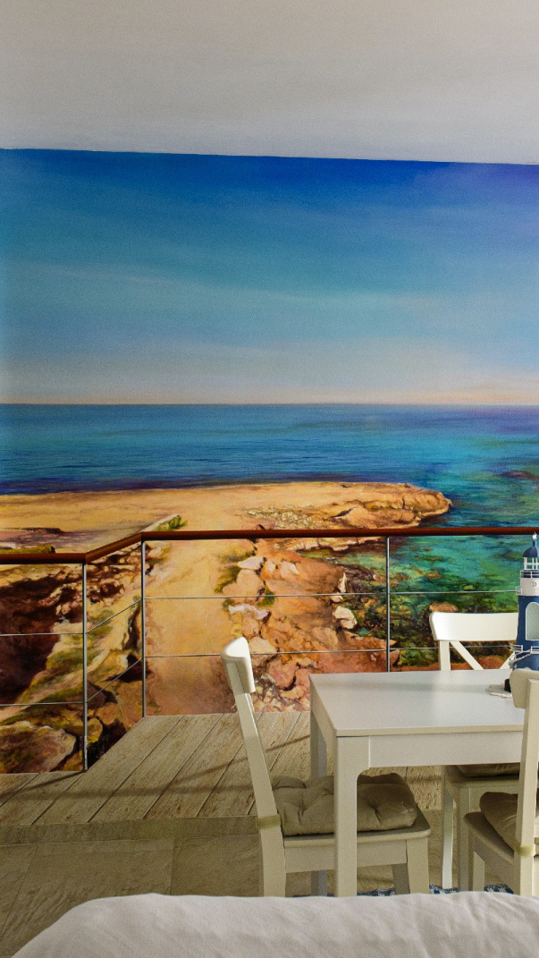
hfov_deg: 23.2
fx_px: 1295
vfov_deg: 40.6
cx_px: 426
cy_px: 477
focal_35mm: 51
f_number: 8
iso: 1250
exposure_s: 1/8
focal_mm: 29
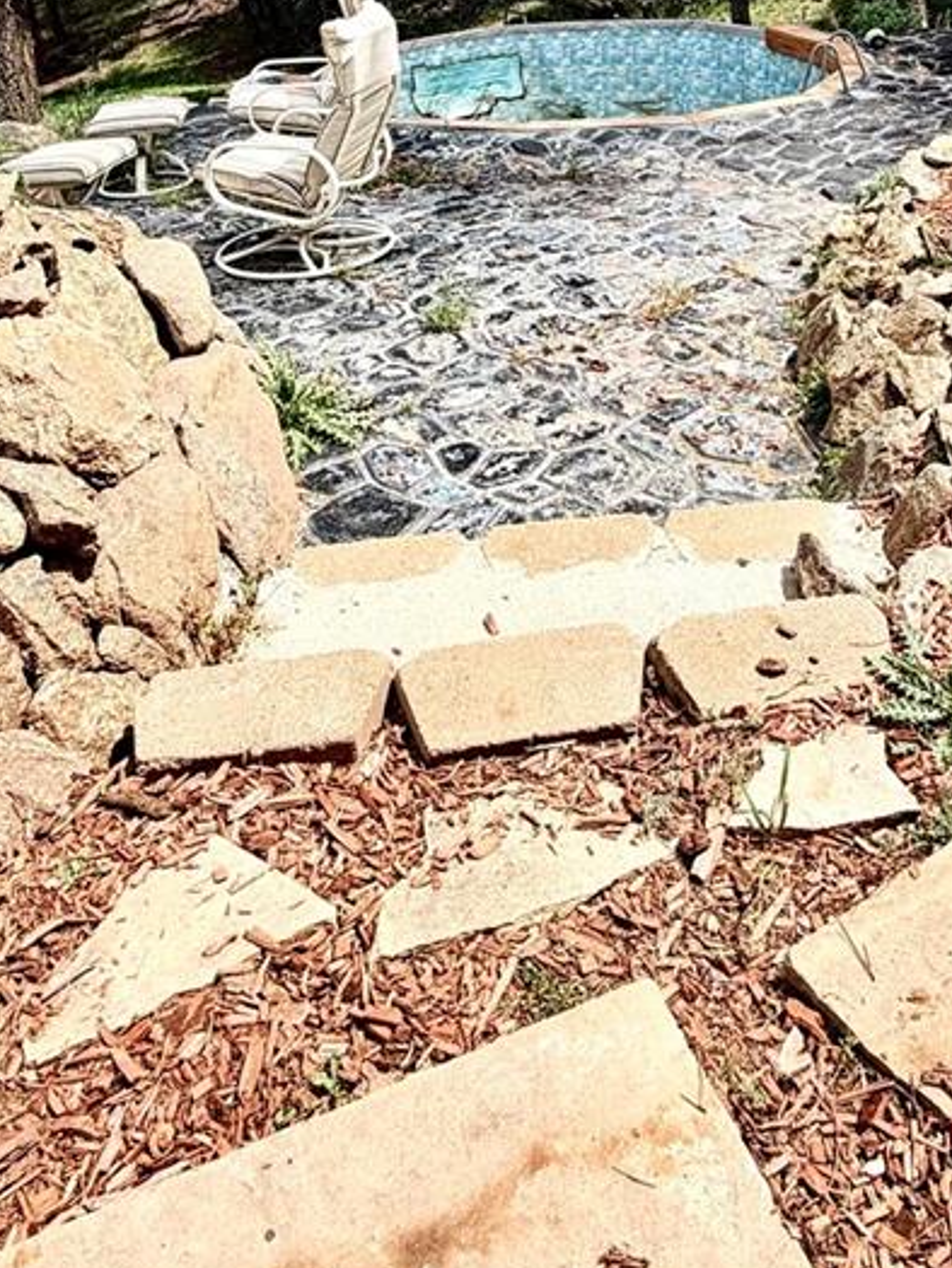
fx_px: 1173
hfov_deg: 43.7
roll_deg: +1.5
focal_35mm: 32
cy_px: 123
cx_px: 609
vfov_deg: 50.3
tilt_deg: -14.2
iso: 25
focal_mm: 2.22
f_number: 2.2
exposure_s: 1/770
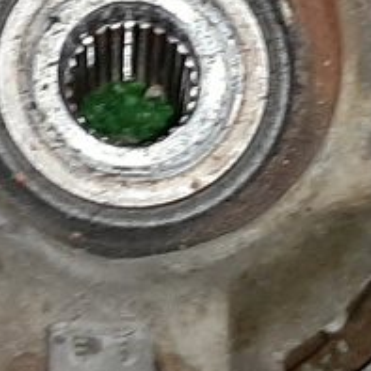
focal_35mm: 168
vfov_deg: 10.2
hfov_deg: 10.3
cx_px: 30
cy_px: -75
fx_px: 2037
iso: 184
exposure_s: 1/33
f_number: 1.7
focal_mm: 3.93
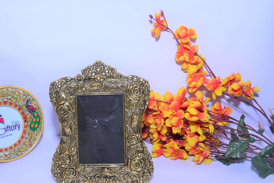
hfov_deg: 29.2
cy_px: 95
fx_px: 525
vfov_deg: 19.7
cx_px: 117
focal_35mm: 69
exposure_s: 1/125
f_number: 5
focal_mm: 40
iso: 250
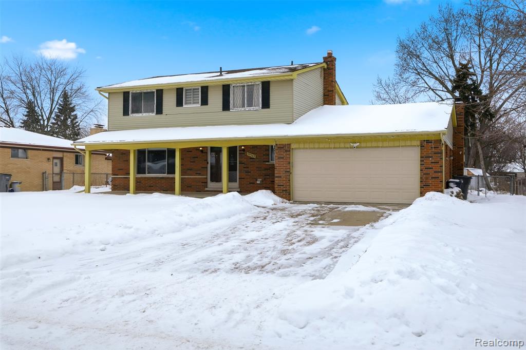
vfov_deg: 37.8
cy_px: 175
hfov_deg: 54.4
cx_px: 263
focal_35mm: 35
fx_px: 511
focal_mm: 35
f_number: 8
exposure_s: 1/8000
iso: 400
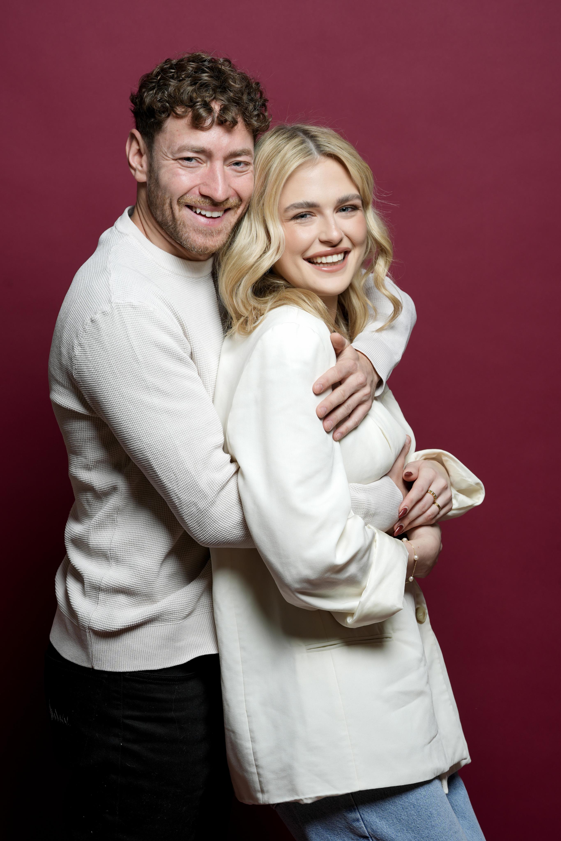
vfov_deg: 17.9
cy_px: 420
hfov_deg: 12.0
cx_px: 280
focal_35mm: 114
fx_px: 2664
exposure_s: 1/160
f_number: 8
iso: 125
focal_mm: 114
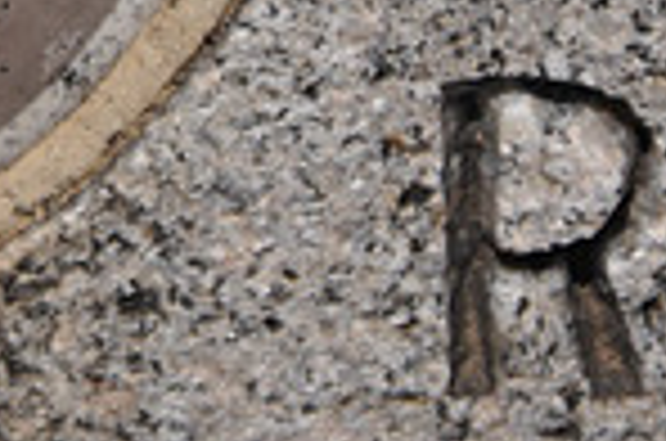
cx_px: -342
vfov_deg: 2.2
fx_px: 11426
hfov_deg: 3.3
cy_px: -380
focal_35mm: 619
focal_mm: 105
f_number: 9
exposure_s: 1/320
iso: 200
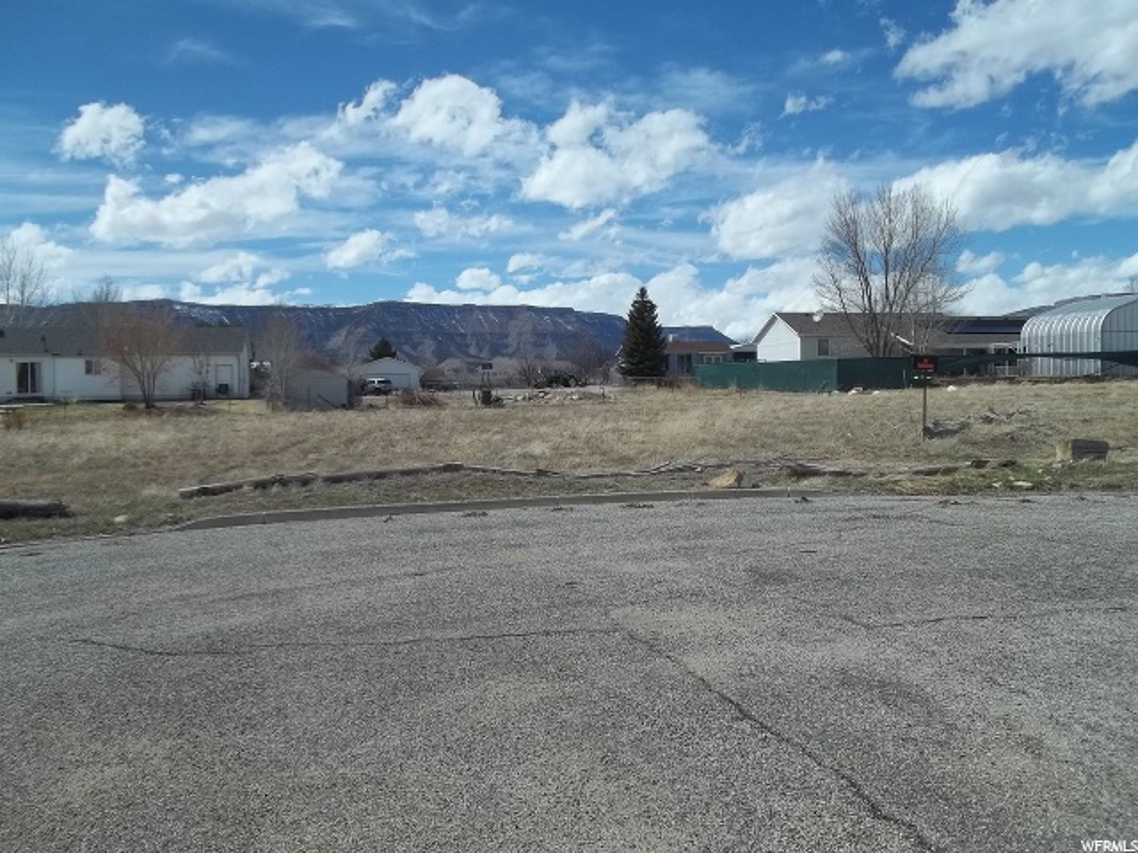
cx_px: 569
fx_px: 1052
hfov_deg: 56.8
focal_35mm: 32
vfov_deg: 44.2
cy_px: 426
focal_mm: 5.7
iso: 64
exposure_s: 1/320
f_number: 8.8
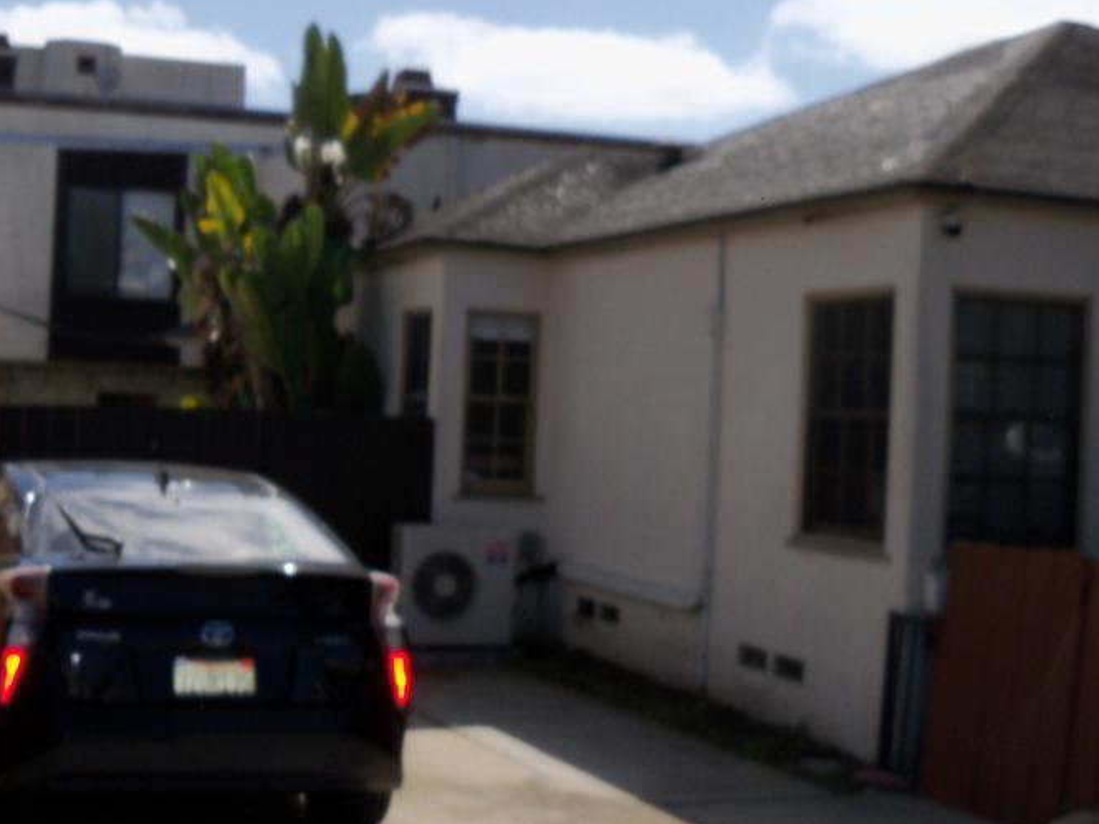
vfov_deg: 27.0
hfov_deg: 34.8
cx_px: 285
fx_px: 1714
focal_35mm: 54
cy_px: 394
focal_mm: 6.2
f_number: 3.5
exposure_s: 1/1250
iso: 80
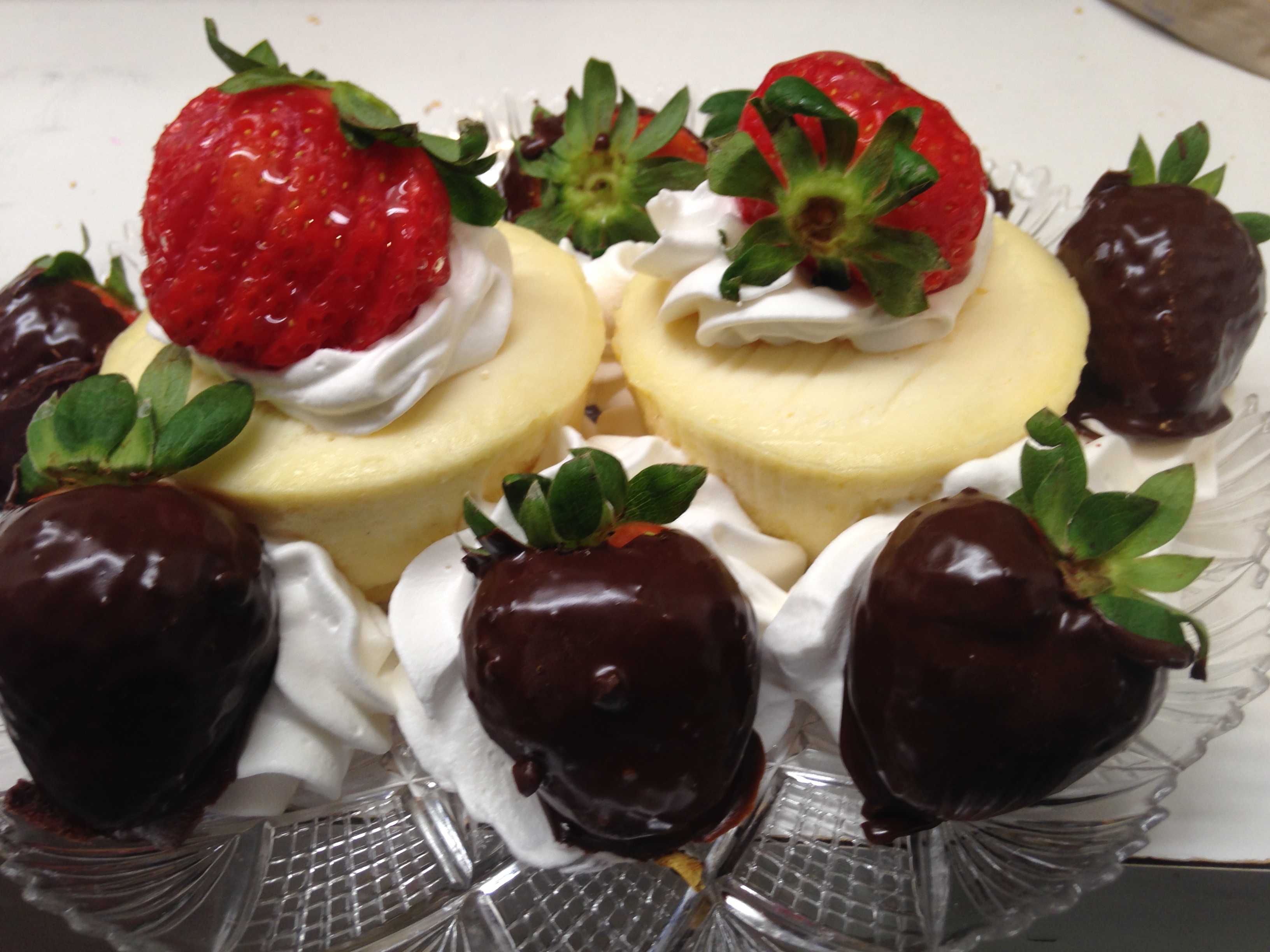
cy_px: 476
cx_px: 635
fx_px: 1211
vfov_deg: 42.9
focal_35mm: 33
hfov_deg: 55.4
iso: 50
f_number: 2.4
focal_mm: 4.12
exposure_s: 1/20
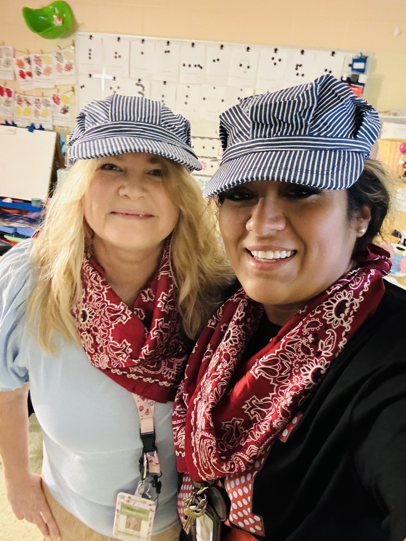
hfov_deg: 46.8
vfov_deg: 60.0
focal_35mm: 30
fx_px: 469
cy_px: 270
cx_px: 203
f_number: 1.9
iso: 500
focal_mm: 2.69
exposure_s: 1/15
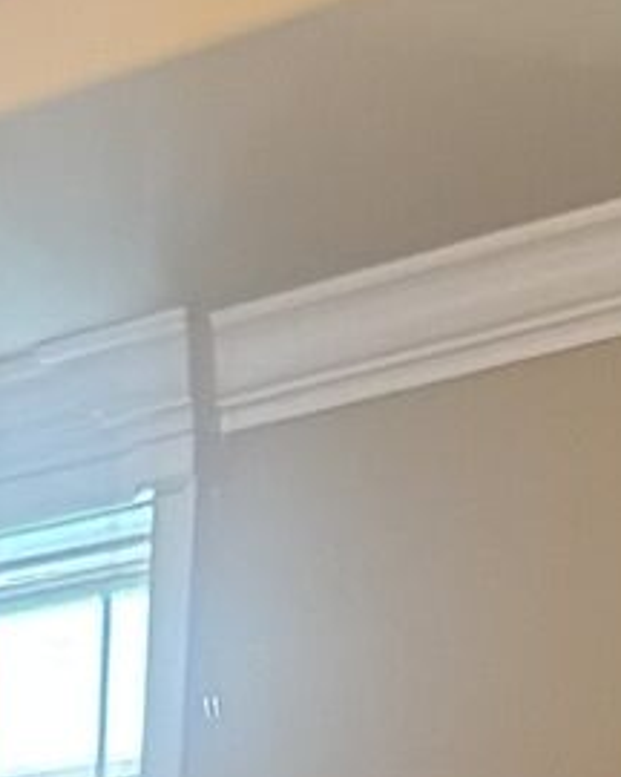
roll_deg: -2.0
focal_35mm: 200
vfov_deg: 8.6
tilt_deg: -3.3
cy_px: 2017
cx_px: 155
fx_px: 4595
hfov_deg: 7.7
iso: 640
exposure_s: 1/60
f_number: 1.78
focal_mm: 6.76
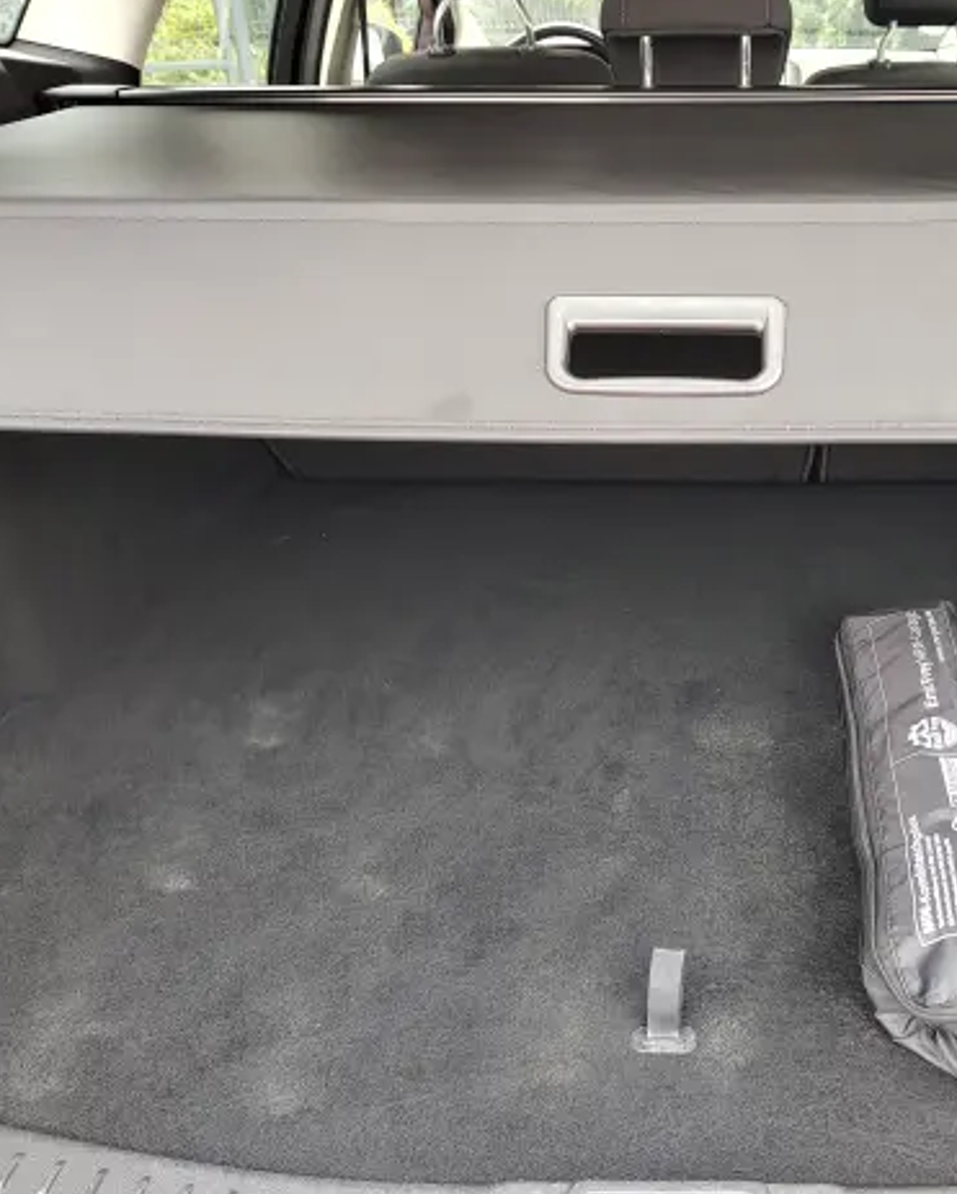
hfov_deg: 45.6
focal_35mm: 31
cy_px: 585
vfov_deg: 57.1
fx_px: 1096
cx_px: 712
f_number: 1.8
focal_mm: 5.56
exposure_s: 1/50
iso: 181
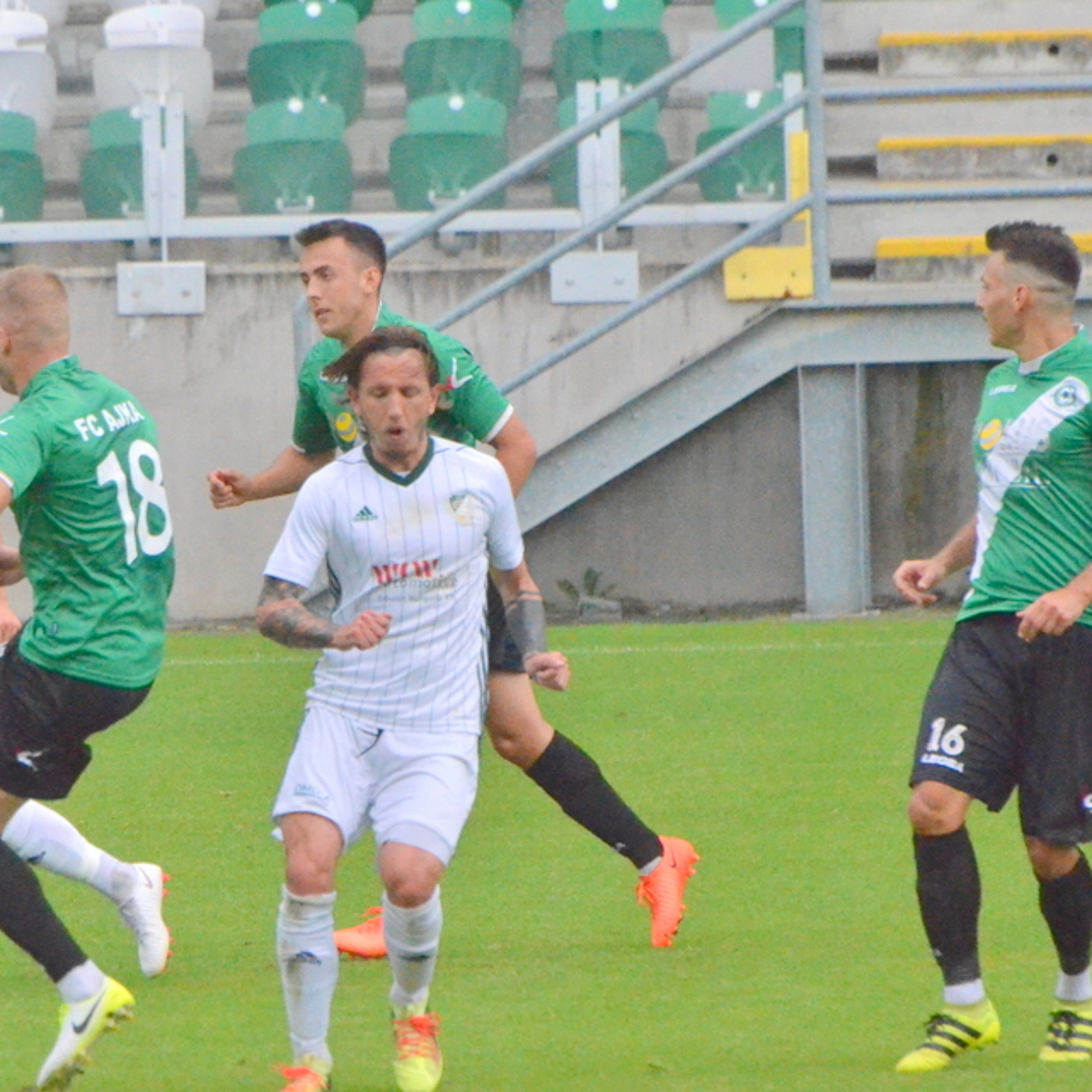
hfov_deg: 2.5
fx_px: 25519
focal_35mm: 715
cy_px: 664
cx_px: 184
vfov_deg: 2.5
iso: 6400
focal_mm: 300
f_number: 9
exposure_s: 1/5000
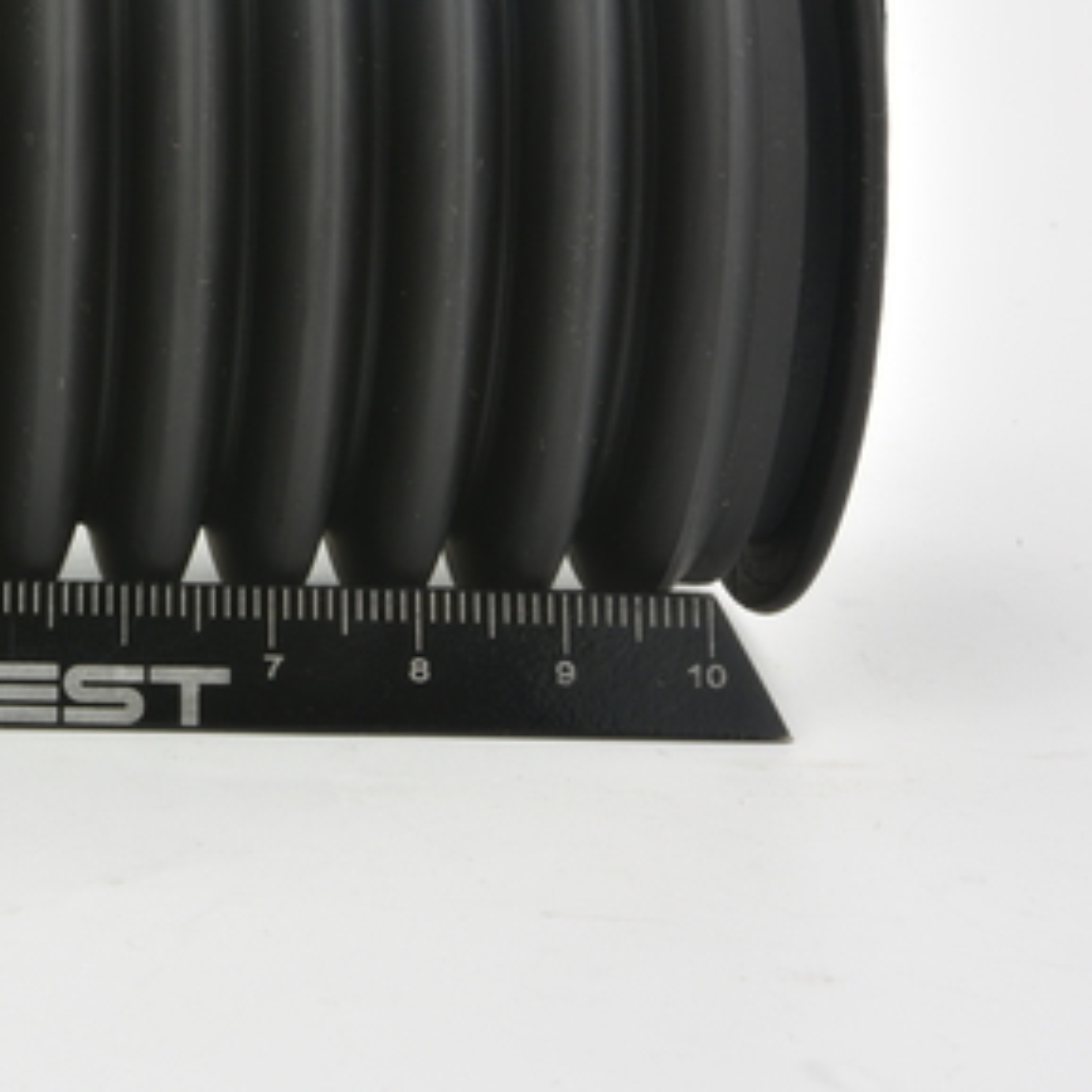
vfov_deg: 13.7
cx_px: -227
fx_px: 4533
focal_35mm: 127
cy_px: 219
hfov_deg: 13.4
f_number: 29
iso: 64
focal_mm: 60
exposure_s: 1/2
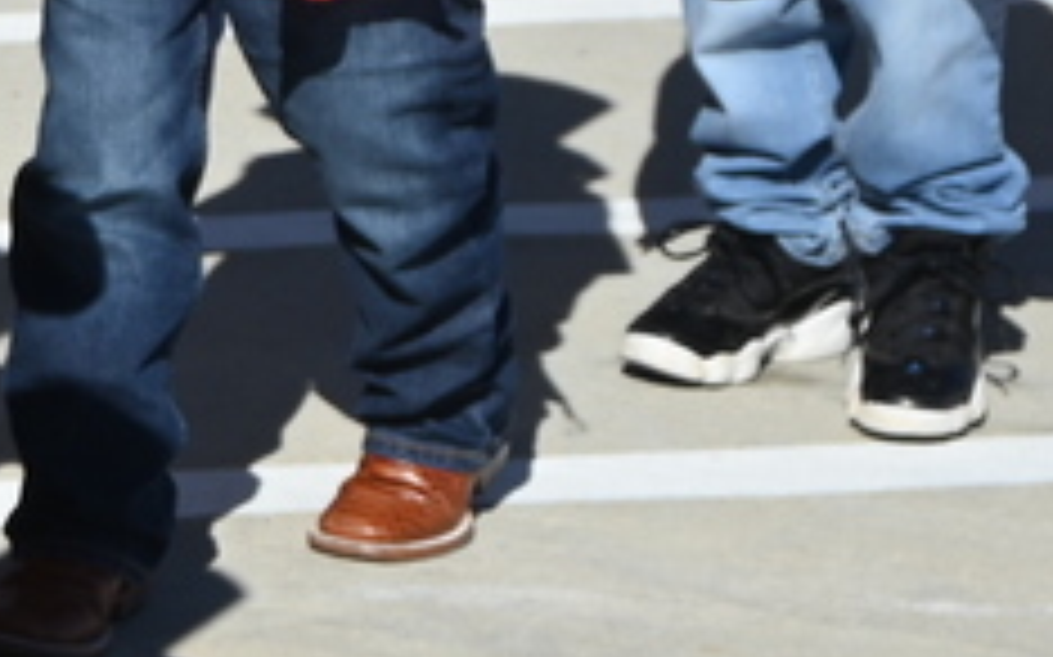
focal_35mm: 241
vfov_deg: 5.4
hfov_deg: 8.3
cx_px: -1008
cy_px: 151
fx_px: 6913
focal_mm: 36
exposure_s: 1/500
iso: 100
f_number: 8
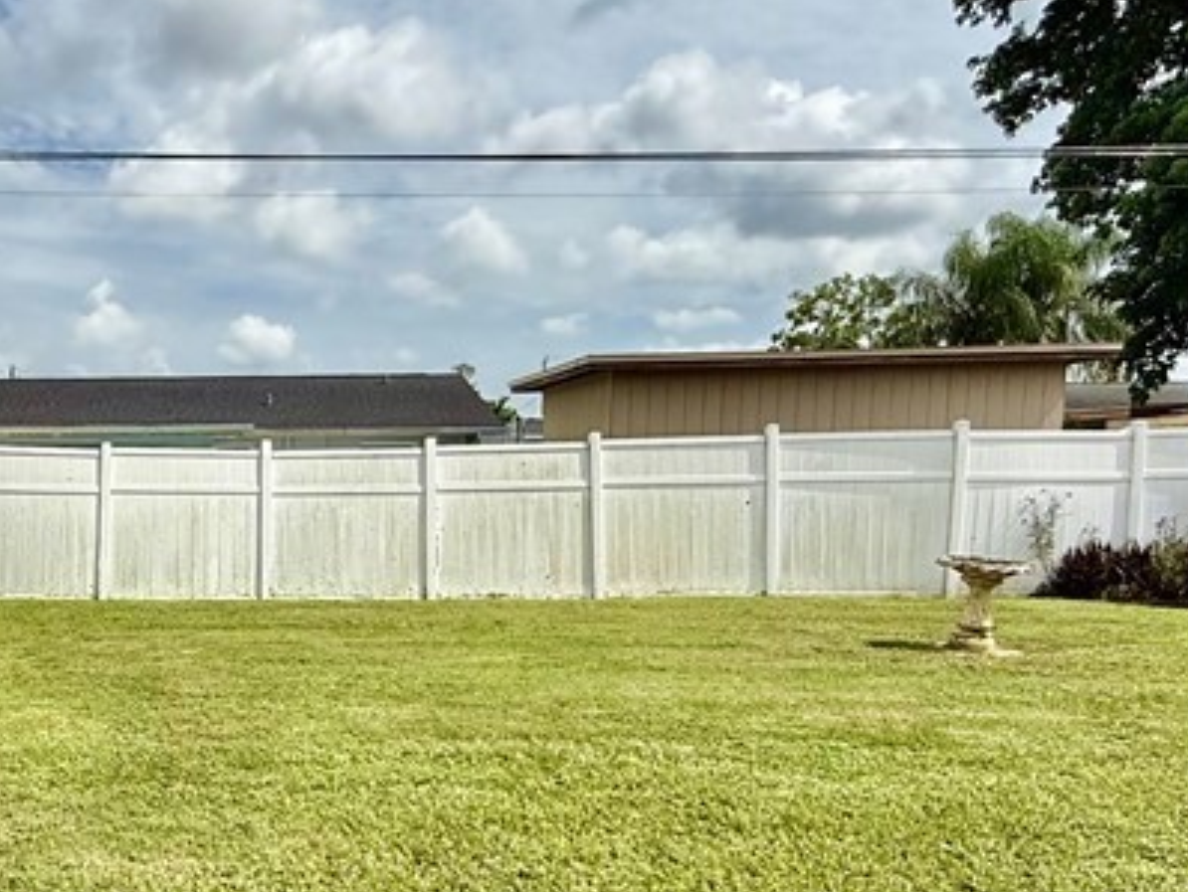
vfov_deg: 38.8
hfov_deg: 46.6
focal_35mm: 36
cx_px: 134
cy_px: 650
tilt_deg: -7.3
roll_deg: +0.6
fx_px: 1236
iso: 50
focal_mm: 2.22
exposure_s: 1/4425
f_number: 2.2
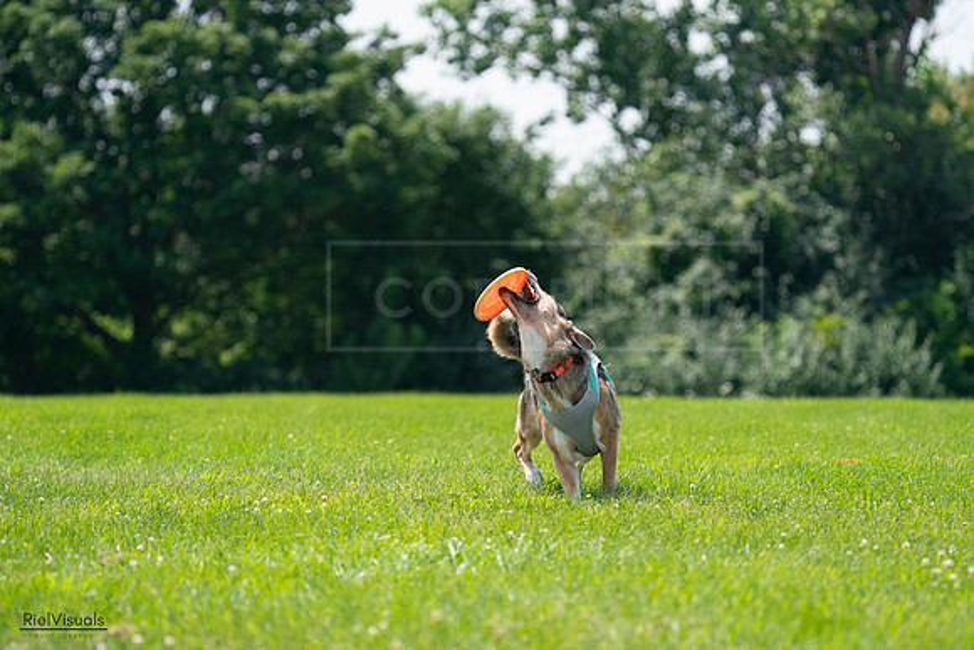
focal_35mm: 289
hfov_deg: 7.1
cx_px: 487
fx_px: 7821
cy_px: 325
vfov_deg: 4.8
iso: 1600
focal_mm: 289
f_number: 5.6
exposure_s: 1/4000
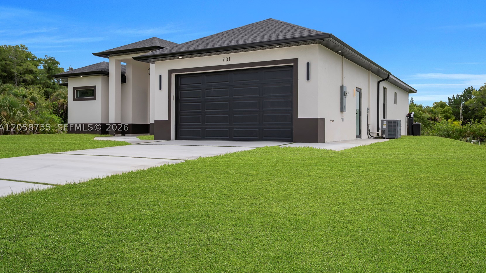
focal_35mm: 32
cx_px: 243
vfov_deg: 36.7
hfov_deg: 61.0
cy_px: 127
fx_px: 412
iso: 100
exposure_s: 1/250
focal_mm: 20
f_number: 8
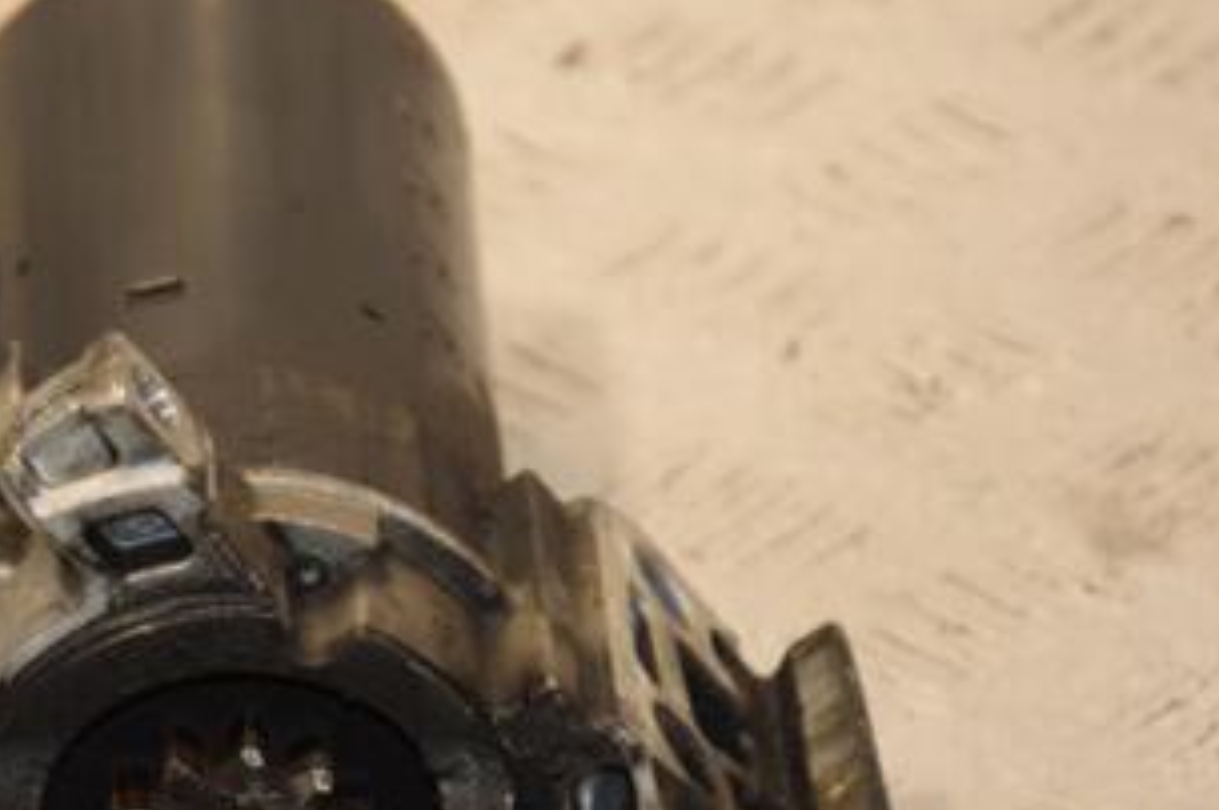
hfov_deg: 8.2
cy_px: 630
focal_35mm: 252
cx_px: 160
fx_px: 8523
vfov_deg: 5.4
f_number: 5.6
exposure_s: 1/160
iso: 800
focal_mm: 85
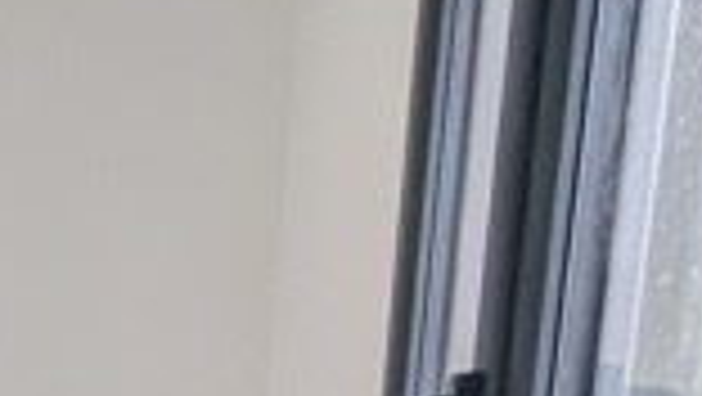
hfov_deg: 21.7
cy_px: 788
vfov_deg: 14.8
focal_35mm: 67
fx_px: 1248
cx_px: -526
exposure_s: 1/90
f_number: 1.7
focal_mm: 2.02
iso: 78
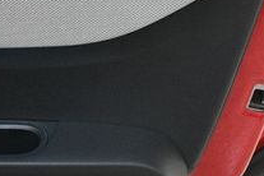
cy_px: 71
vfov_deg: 13.0
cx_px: -13
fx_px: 770
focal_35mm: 105
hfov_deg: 18.8
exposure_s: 1/80
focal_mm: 23
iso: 3200
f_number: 3.8
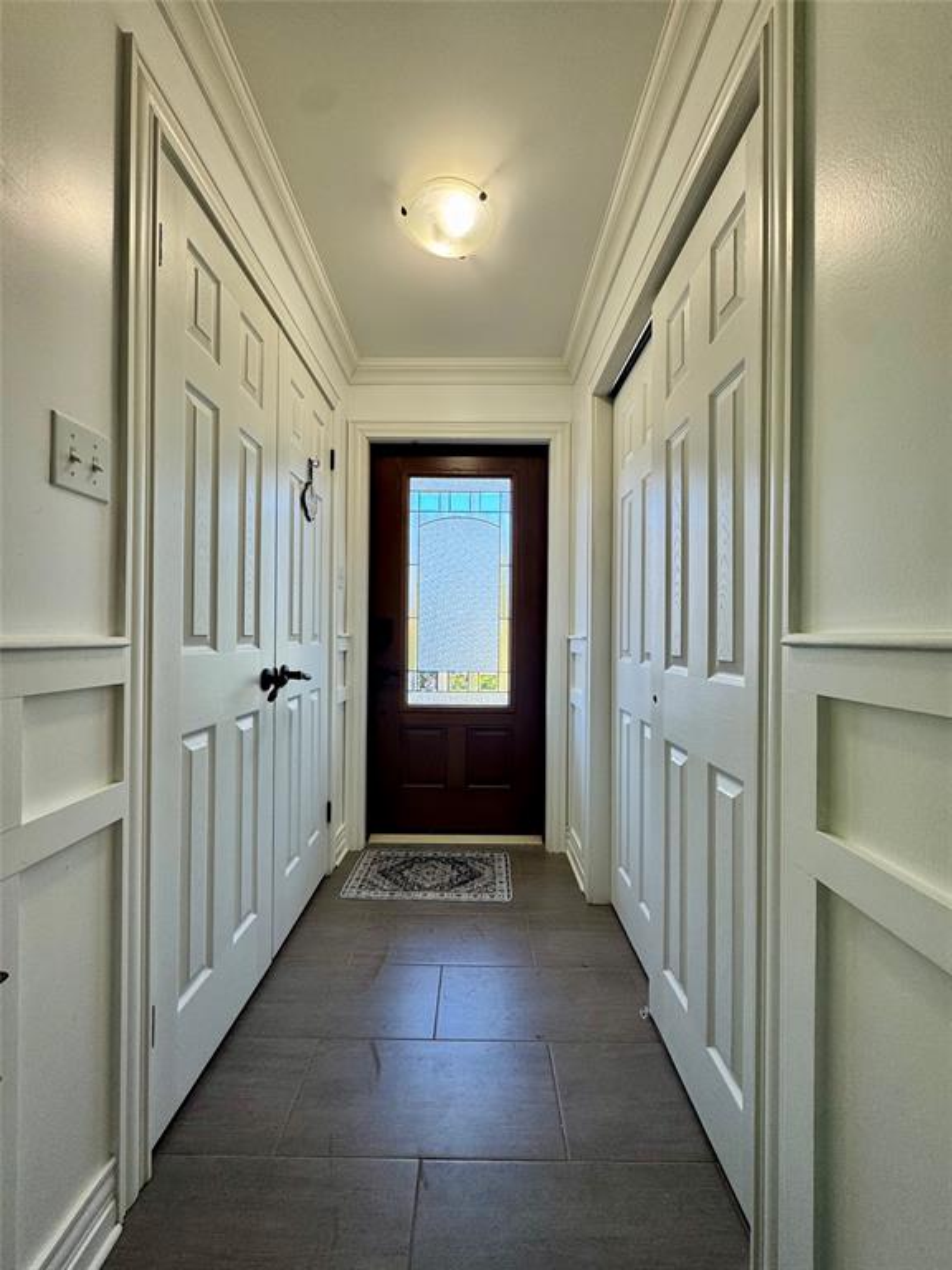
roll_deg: -1.7
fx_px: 513
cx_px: 476
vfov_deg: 102.1
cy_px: 635
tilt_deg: +0.6
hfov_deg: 85.7
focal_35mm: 14
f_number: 2.2
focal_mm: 2.22
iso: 80
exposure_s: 1/120
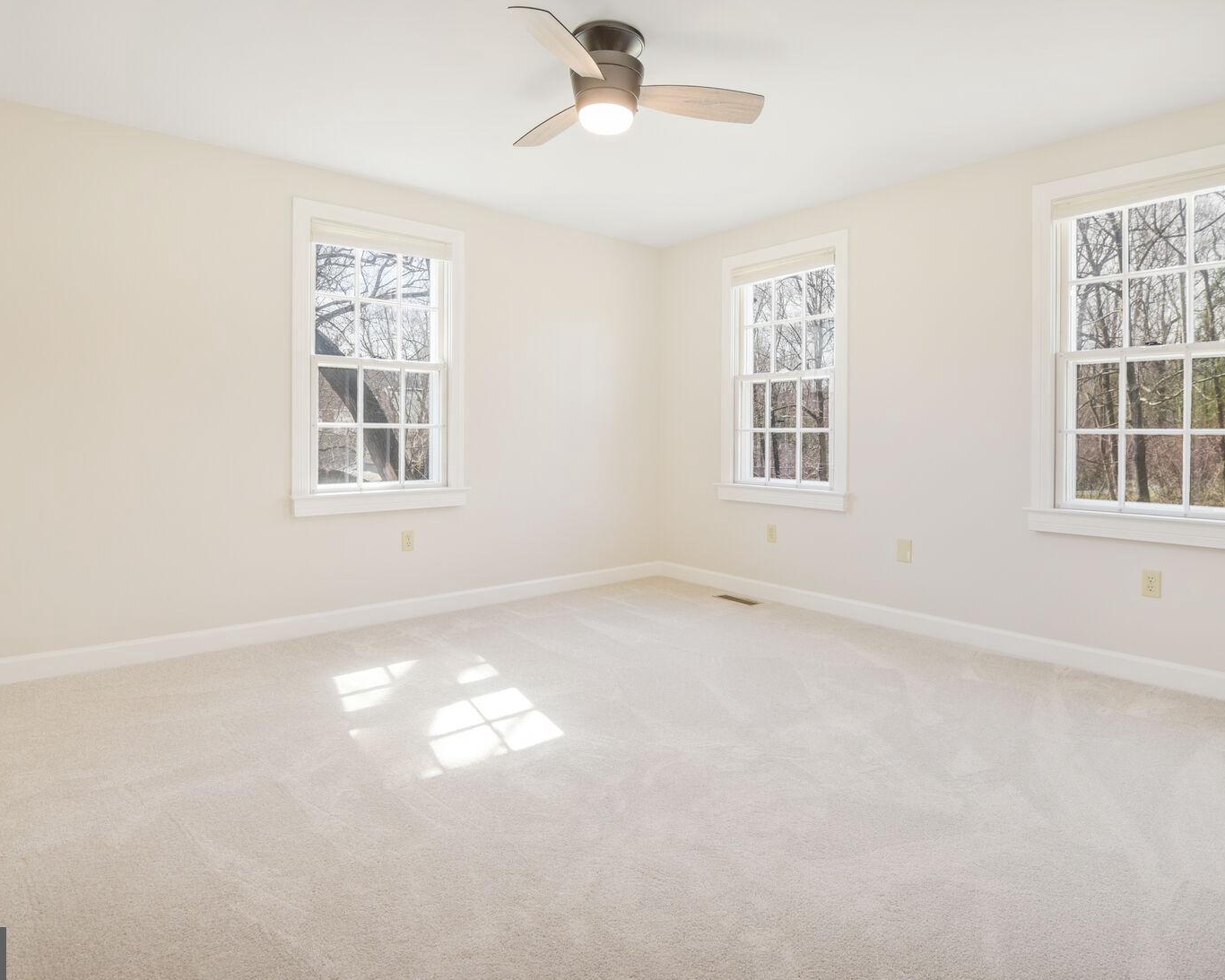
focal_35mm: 19
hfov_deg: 83.3
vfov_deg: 70.8
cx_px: 613
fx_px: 689
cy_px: 465
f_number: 8
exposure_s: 1/13
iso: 400
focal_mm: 16
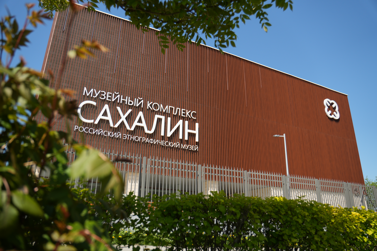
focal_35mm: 26
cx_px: 188
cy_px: 126
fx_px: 267
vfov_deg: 50.4
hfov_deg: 70.4
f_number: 2.8
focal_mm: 17
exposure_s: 1/1600
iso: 100
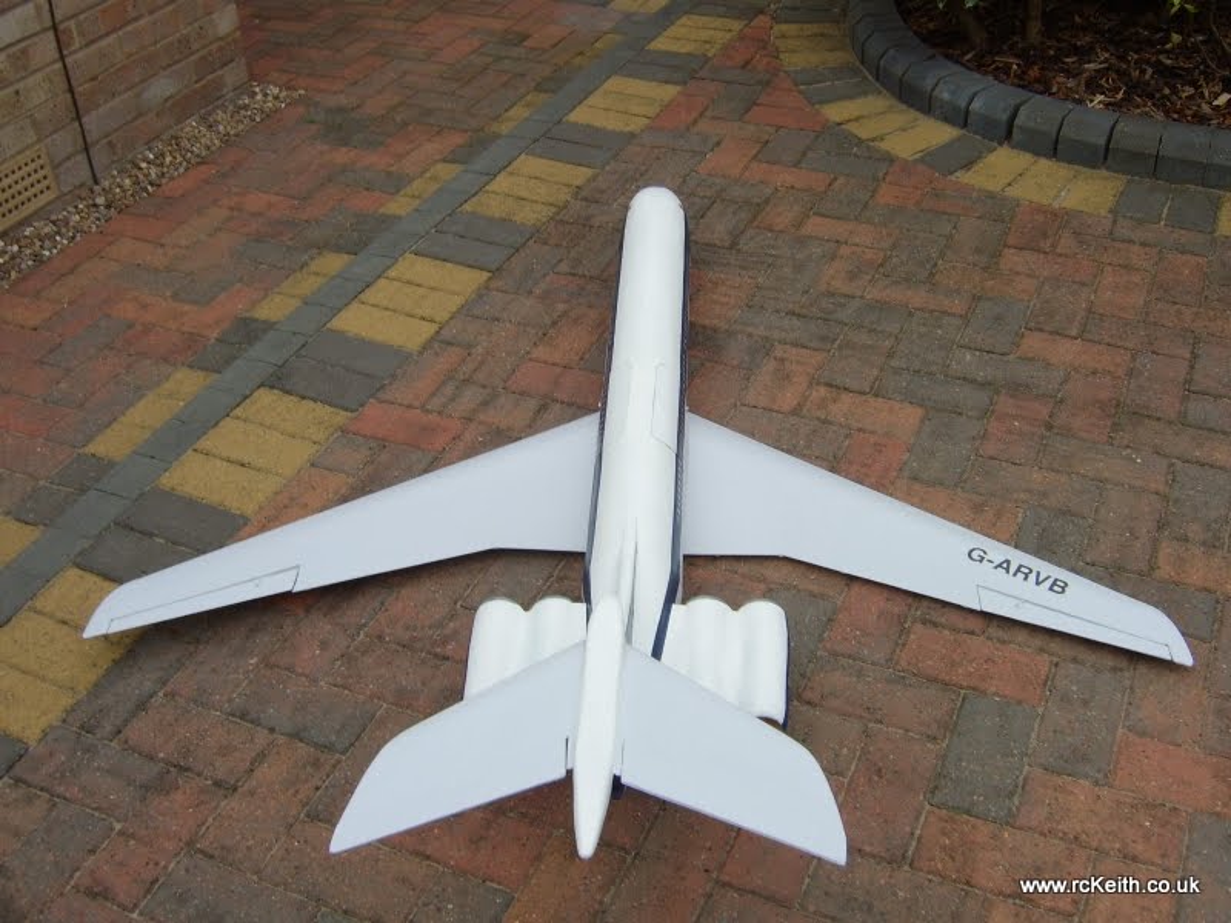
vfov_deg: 45.4
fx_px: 1102
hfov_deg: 58.4
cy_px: 462
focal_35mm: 31
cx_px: 616
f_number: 5.6
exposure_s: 1/78
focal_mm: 8.13
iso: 50
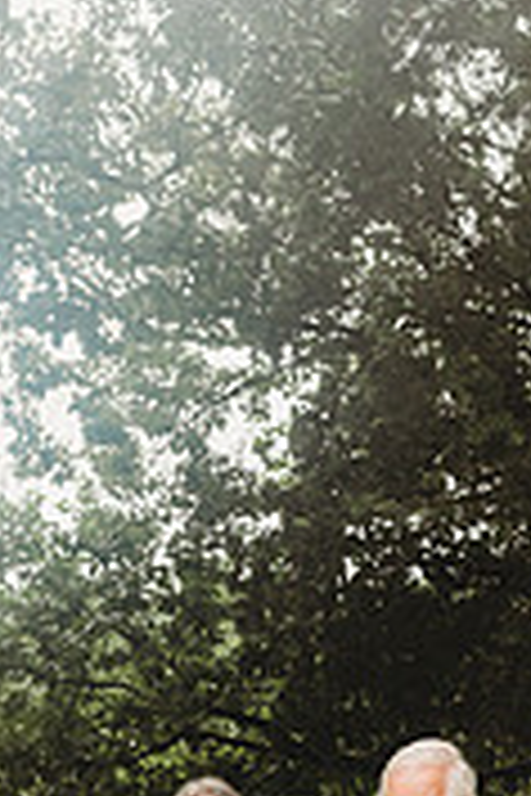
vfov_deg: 31.1
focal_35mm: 61
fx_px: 1350
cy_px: 747
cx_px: 378
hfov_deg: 22.1
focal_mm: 24
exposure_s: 1/160
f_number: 3.5
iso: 400
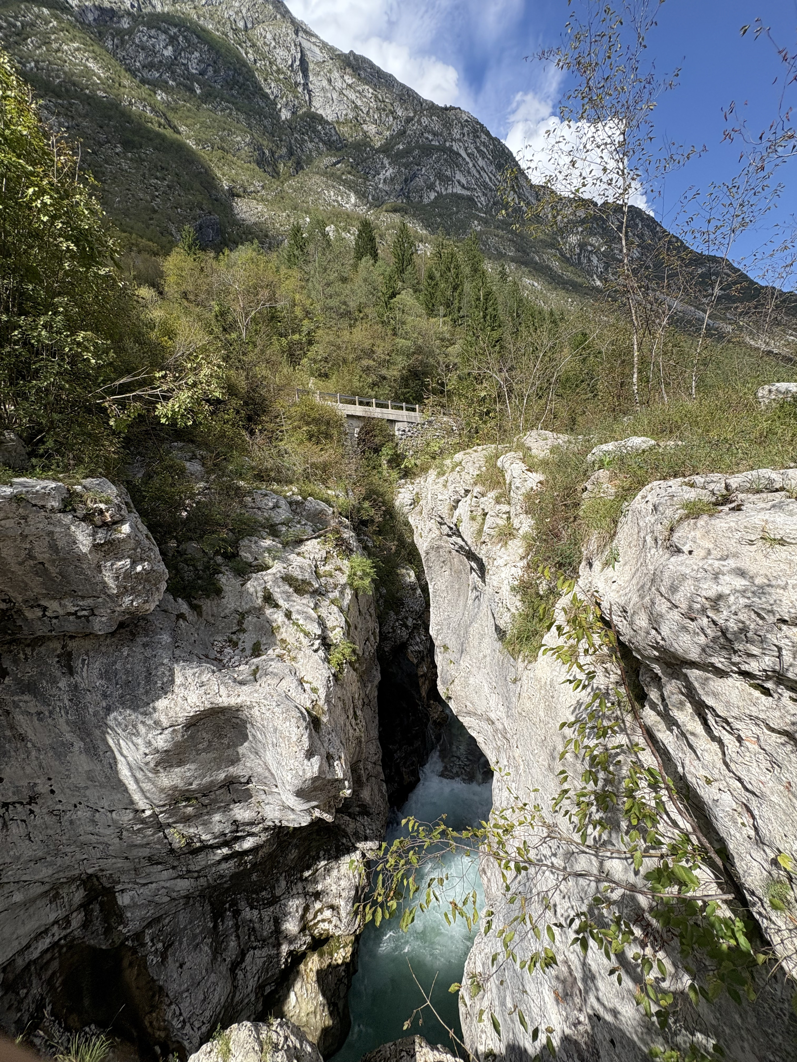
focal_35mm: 14
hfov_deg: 85.7
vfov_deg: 102.1
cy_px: 531
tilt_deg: -6.3
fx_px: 430
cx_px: 398
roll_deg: +0.8
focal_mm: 2.22
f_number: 2.2
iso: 40
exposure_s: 1/1789
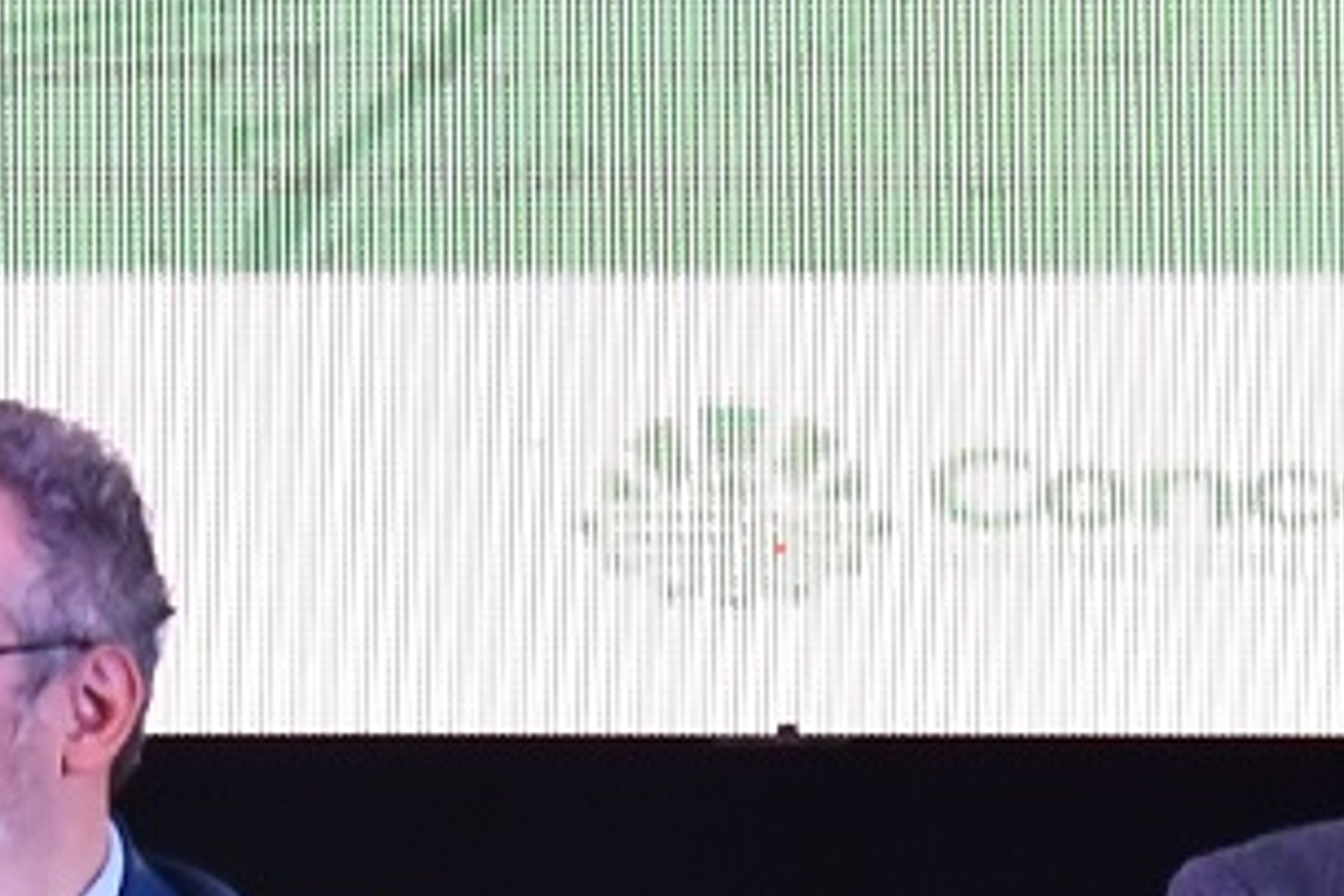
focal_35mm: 549
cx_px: -1138
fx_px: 20494
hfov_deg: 3.7
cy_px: -68
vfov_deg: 2.5
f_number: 7.1
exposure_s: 1/60
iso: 1000
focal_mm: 56
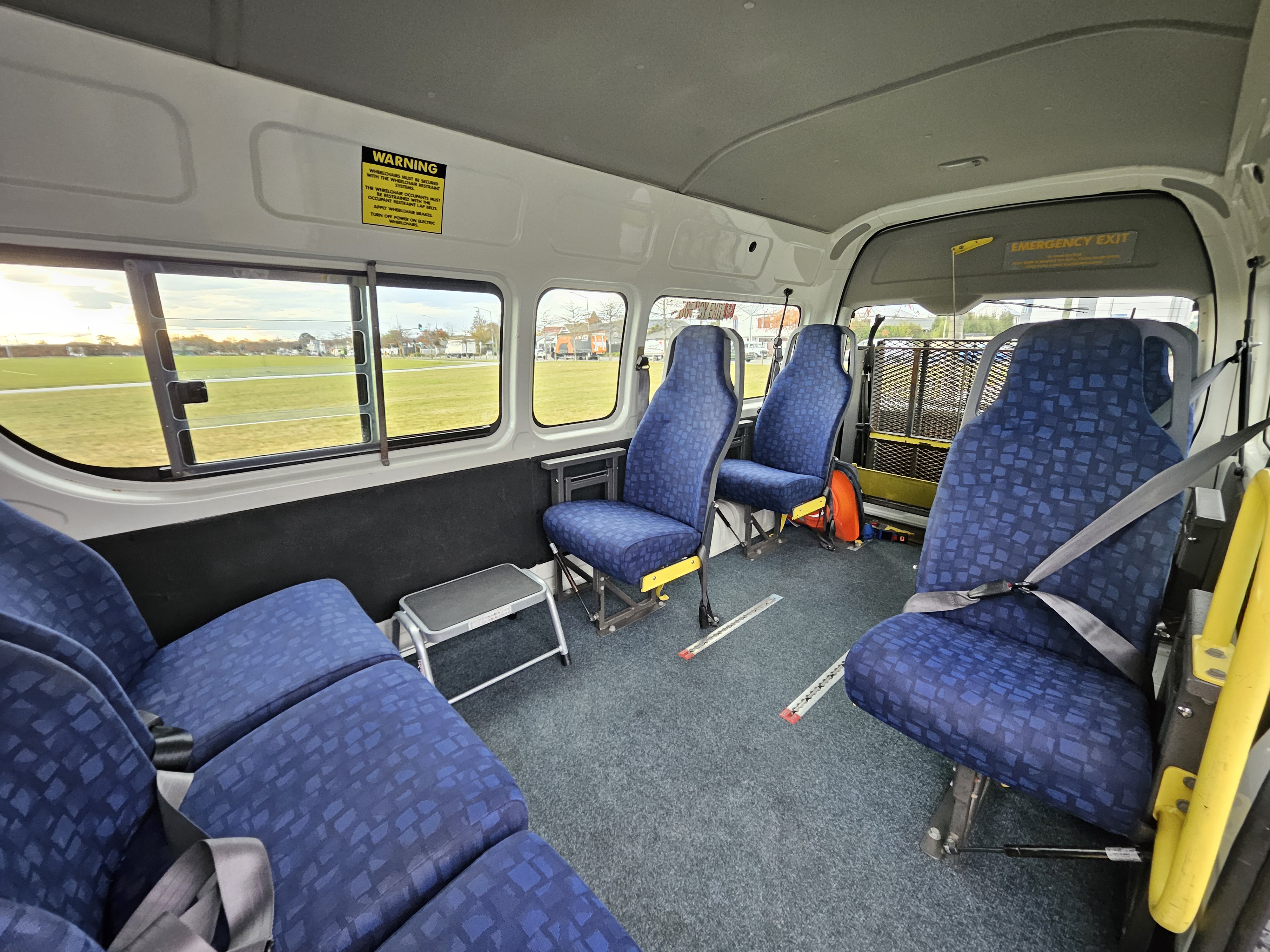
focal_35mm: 13
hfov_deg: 106.2
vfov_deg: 89.9
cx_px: 635
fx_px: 477
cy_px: 476
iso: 160
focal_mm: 1.74
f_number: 2.2
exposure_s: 1/70.8
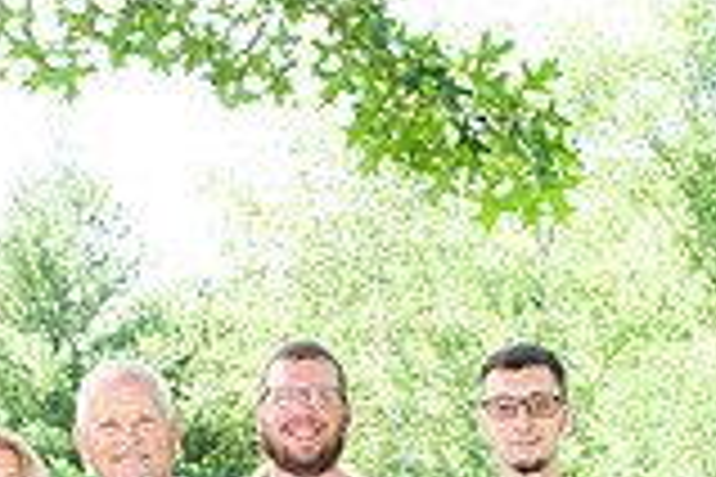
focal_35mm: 117
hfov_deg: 17.4
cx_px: 194
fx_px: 2327
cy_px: 675
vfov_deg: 11.3
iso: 800
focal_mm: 32
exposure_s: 1/125
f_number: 11
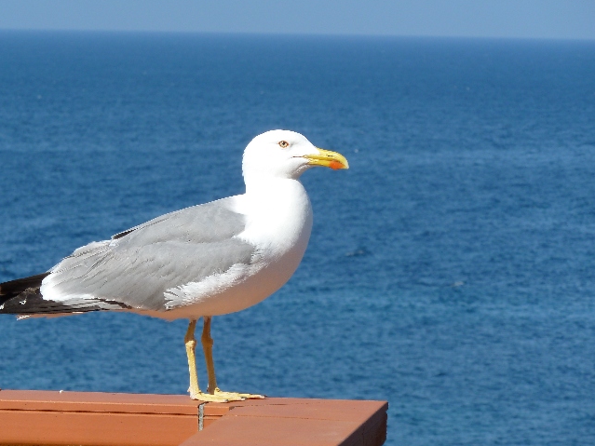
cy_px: 243
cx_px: 237
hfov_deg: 8.7
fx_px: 3918
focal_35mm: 228
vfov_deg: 6.5
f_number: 5
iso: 80
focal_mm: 29.9
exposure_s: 1/400
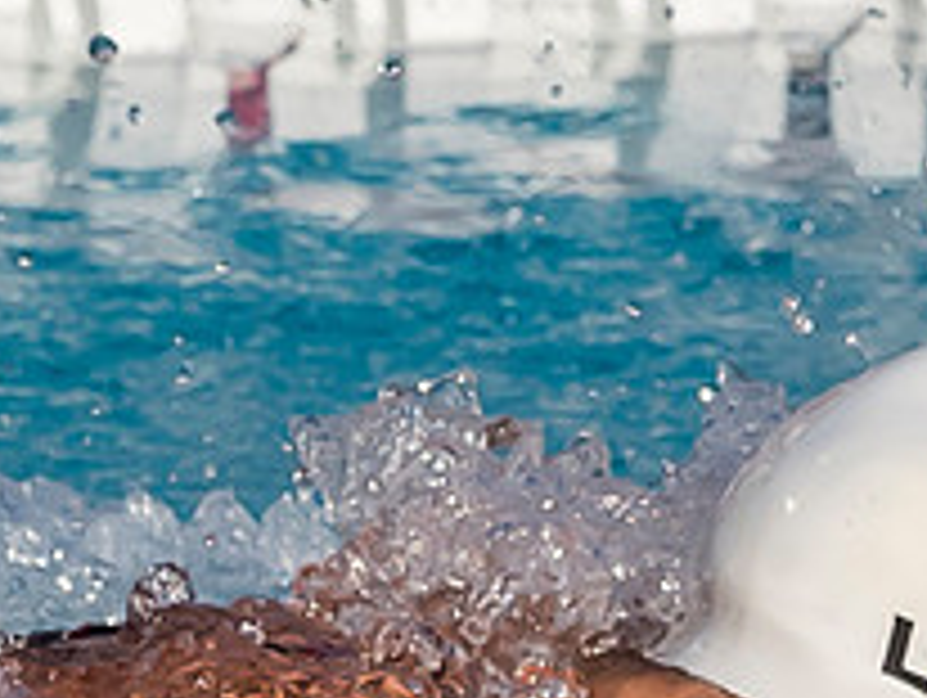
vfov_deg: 0.9
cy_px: 523
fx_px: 42147
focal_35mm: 1572
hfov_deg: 1.3
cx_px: 1116
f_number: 5.6
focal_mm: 90
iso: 400
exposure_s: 1/1600
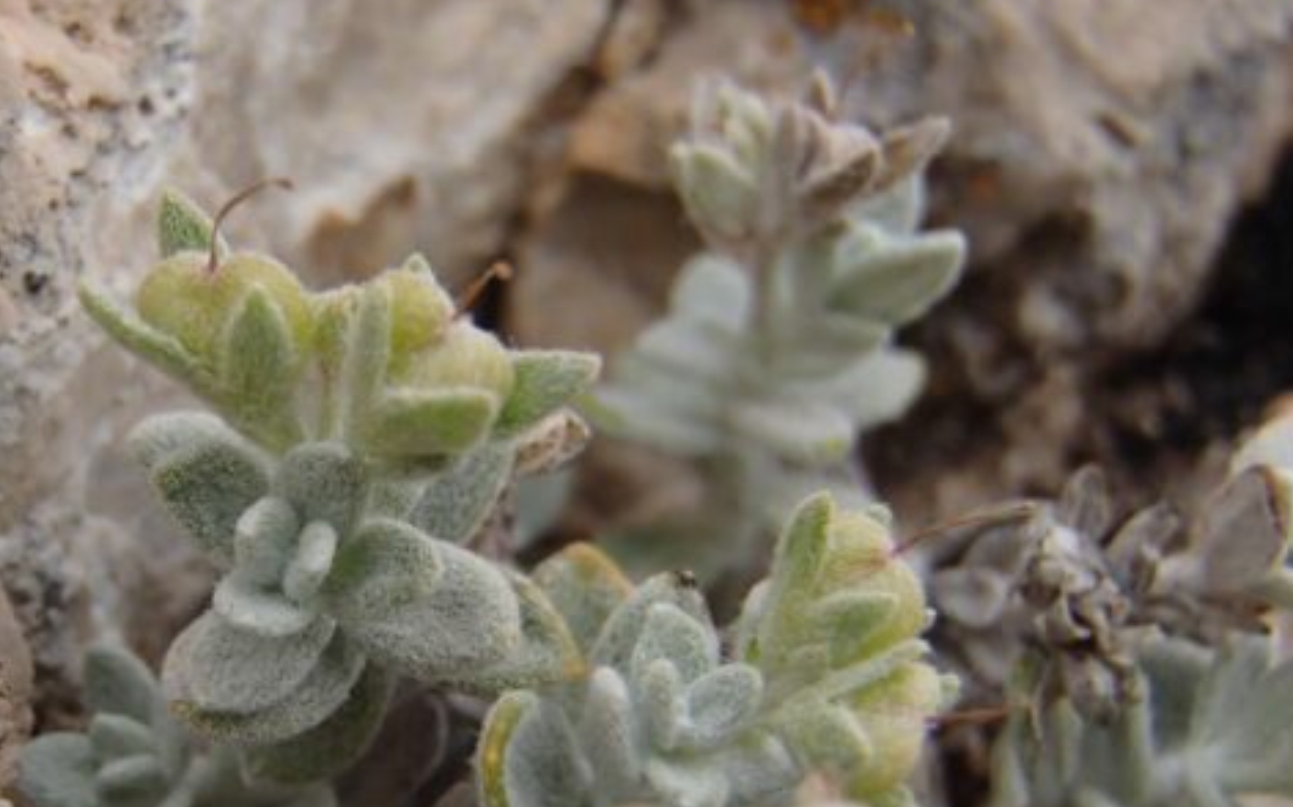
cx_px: 343
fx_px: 2254
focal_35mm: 64
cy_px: 527
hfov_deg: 31.5
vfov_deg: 20.2
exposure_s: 1/320
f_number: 4.7
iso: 100
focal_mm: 6.64
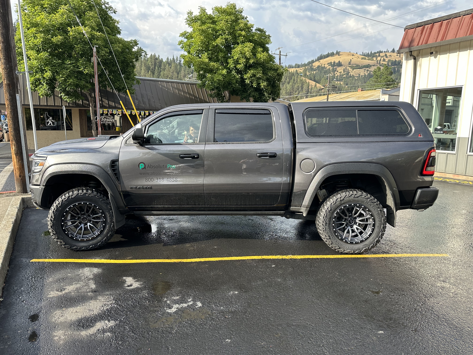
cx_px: 236
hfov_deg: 71.6
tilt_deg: -8.7
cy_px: 178
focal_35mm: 24
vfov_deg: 56.8
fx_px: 328
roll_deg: -0.7
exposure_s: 1/729
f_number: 1.78
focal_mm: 6.86
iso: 80
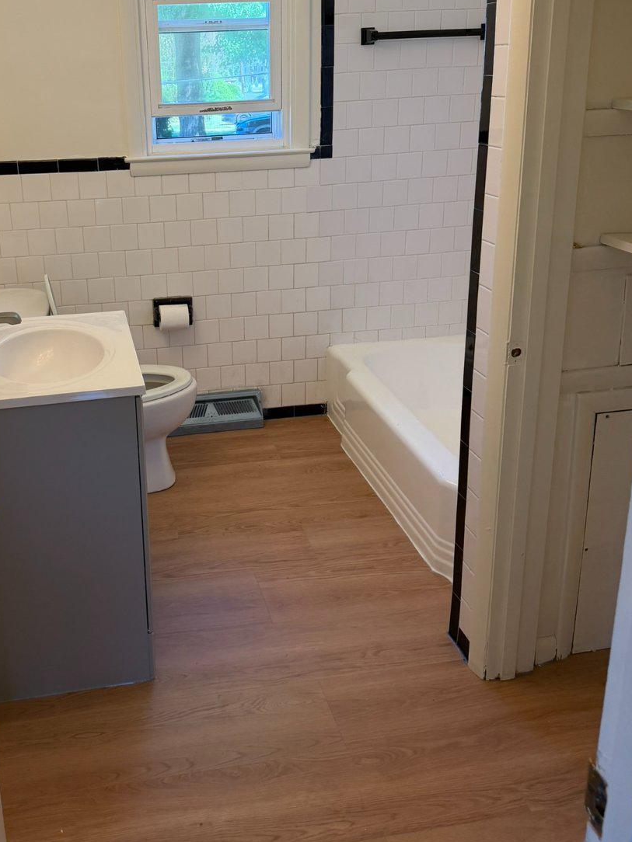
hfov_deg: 41.2
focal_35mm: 34
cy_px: 311
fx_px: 828
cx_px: 203
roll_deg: +2.2
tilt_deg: -16.9
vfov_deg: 53.3
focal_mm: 6.76
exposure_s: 1/147
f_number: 1.78
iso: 160
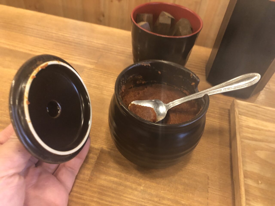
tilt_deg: -45.7
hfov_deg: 63.4
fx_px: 222
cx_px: 138
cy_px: 103
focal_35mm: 28
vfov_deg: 49.7
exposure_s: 1/17
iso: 100
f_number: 1.8
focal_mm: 4
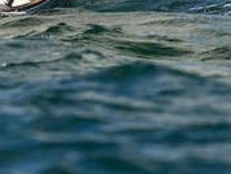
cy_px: -37
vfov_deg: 0.7
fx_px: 14935
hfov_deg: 0.9
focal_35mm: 2235
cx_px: 38
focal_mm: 600
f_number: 5.6
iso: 400
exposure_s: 1/2000
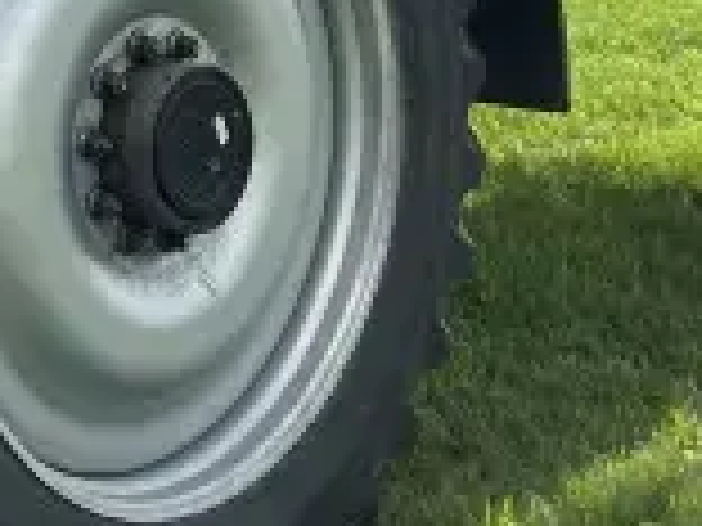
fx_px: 3245
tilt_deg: +1.0
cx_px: -360
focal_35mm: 160
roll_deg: +0.3
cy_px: -548
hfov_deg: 11.8
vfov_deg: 8.7
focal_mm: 5.7
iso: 50
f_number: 1.5
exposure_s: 1/5882
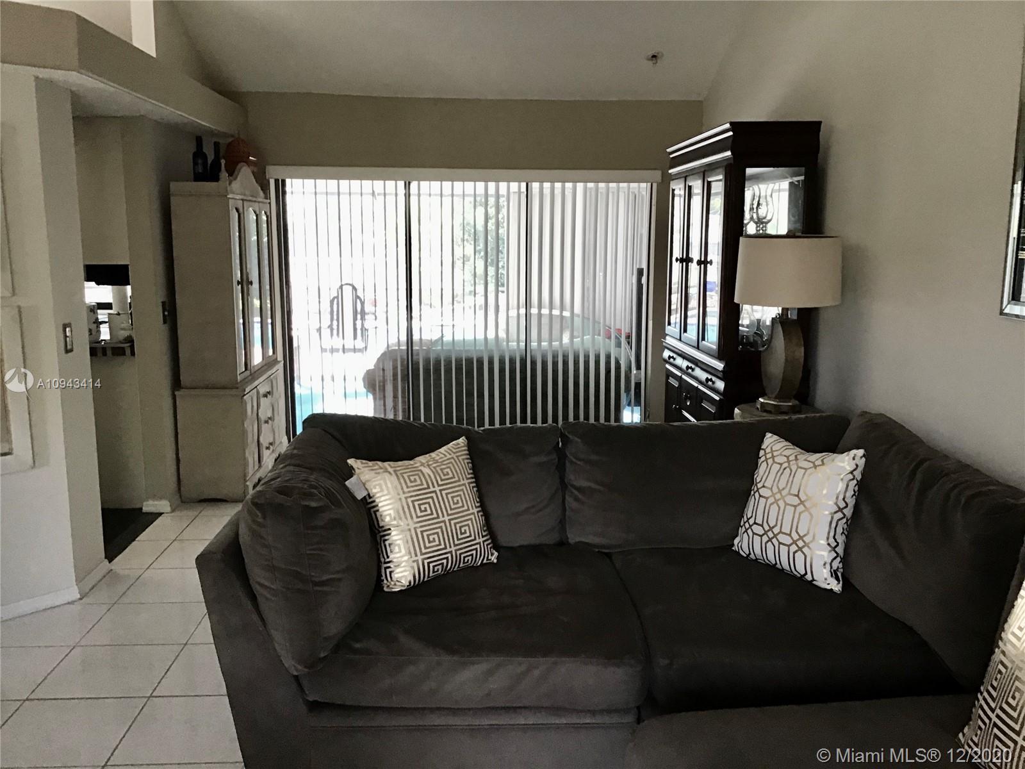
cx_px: 512
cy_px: 384
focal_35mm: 31
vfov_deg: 45.4
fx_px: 918
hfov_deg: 58.4
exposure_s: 1/30
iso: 100
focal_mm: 3.3
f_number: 2.4
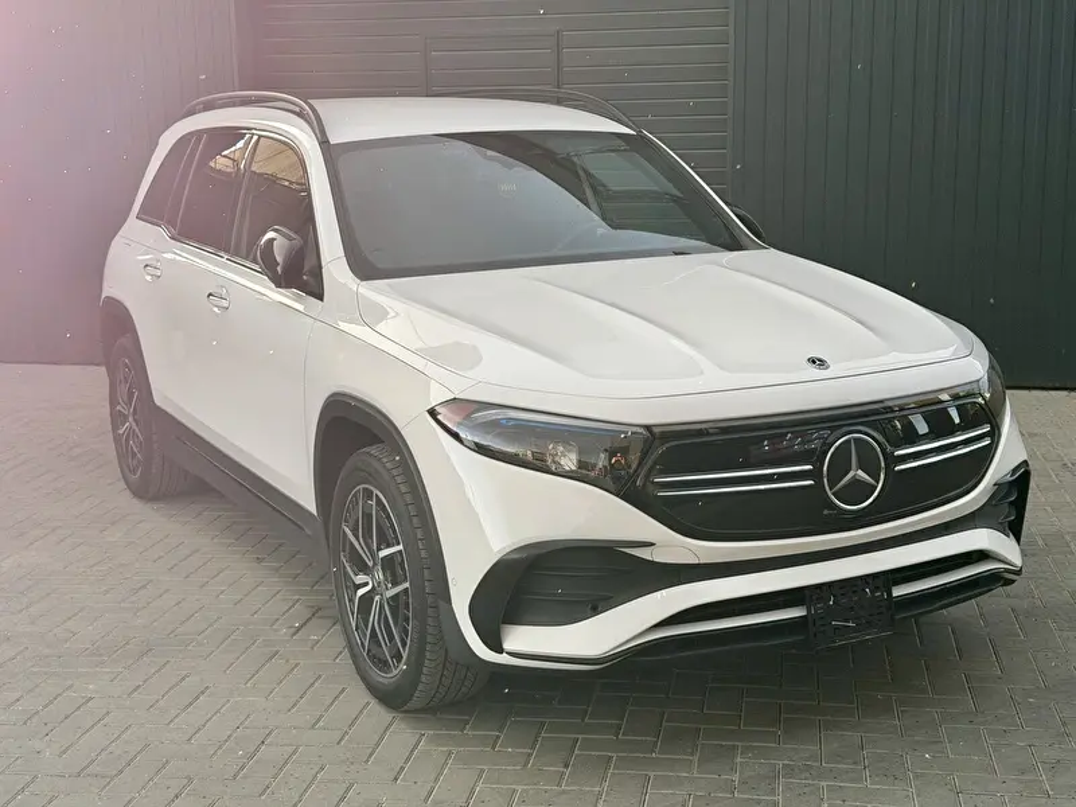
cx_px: 538
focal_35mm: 48
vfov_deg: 30.3
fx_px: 1492
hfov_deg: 39.7
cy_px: 404
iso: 64
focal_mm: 6.76
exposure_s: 1/354
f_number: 1.78
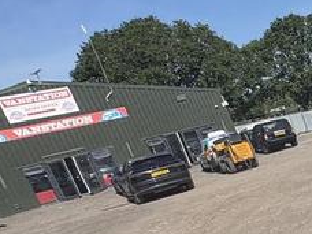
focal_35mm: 55
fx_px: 496
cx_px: 554
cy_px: 182
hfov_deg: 22.1
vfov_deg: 26.1
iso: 40
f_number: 2.2
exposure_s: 1/2083
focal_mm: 2.22
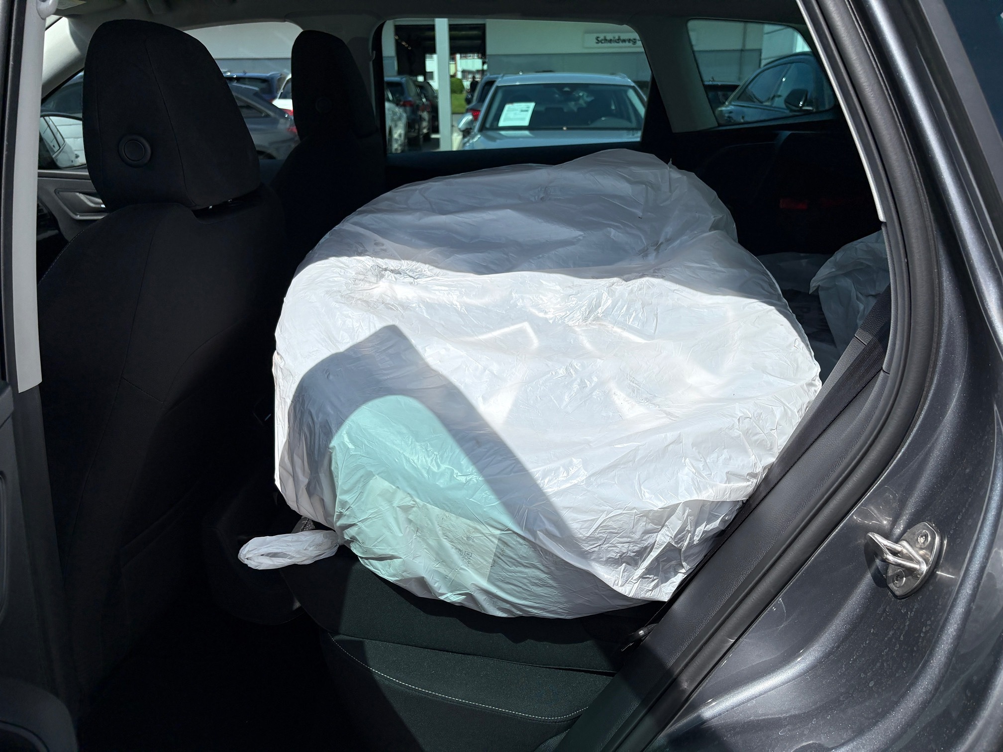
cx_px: 502
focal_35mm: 26
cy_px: 376
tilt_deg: -18.9
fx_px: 753
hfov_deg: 67.3
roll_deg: +1.7
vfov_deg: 53.1
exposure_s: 1/4950
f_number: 1.6
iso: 50
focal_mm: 5.96
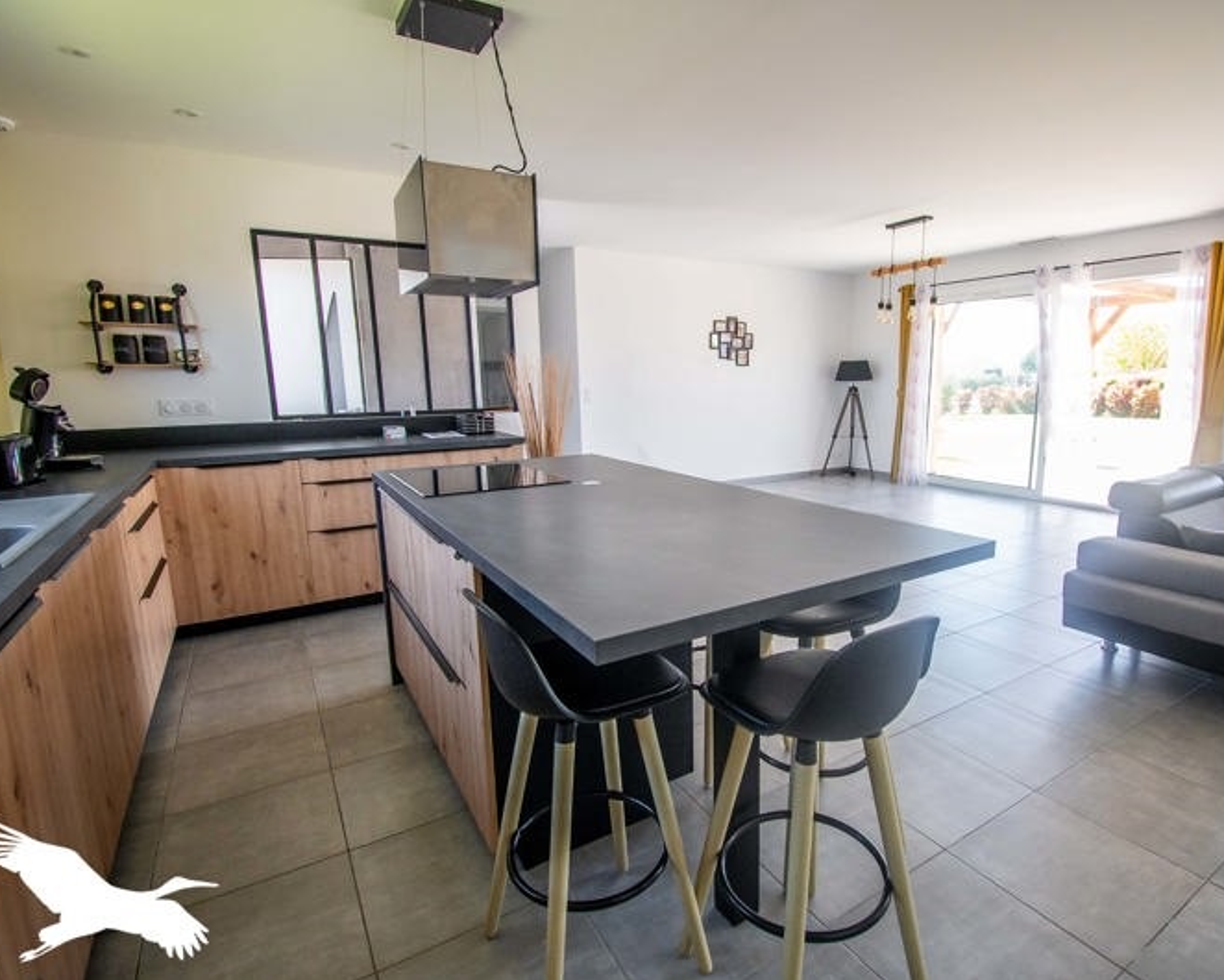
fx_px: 616
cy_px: 491
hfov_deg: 89.2
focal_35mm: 17
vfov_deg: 77.0
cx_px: 682
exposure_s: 1/200
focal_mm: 10
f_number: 5.6
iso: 1250
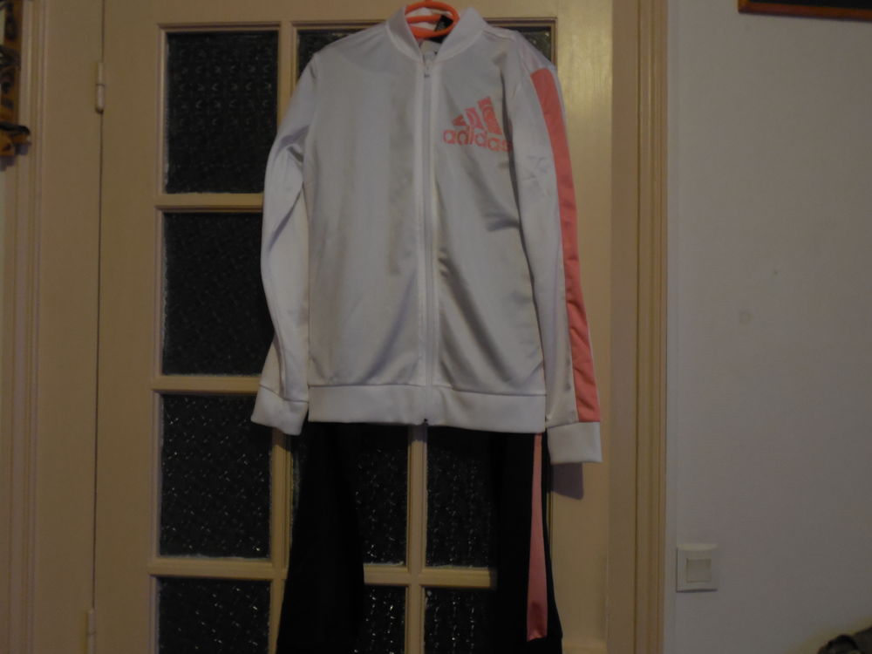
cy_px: 327
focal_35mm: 28
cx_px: 436
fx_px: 705
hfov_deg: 63.4
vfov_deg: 49.7
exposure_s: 1/8
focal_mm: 5
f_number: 3.5
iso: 400
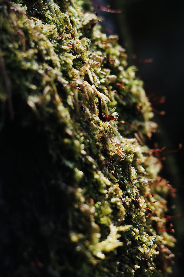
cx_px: 110
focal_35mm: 91
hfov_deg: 15.0
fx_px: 698
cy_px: 141
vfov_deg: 22.4
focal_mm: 26
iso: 100
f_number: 2.8
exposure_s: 1/200
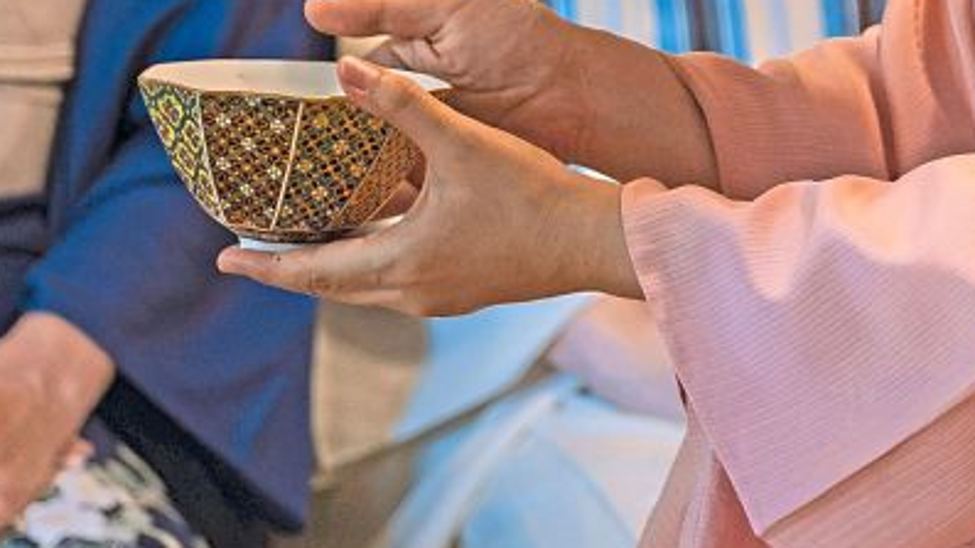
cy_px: -273
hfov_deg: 5.2
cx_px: 724
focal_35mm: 412
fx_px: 10648
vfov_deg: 2.9
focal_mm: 83.8
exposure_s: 1/125
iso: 3200
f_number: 2.8
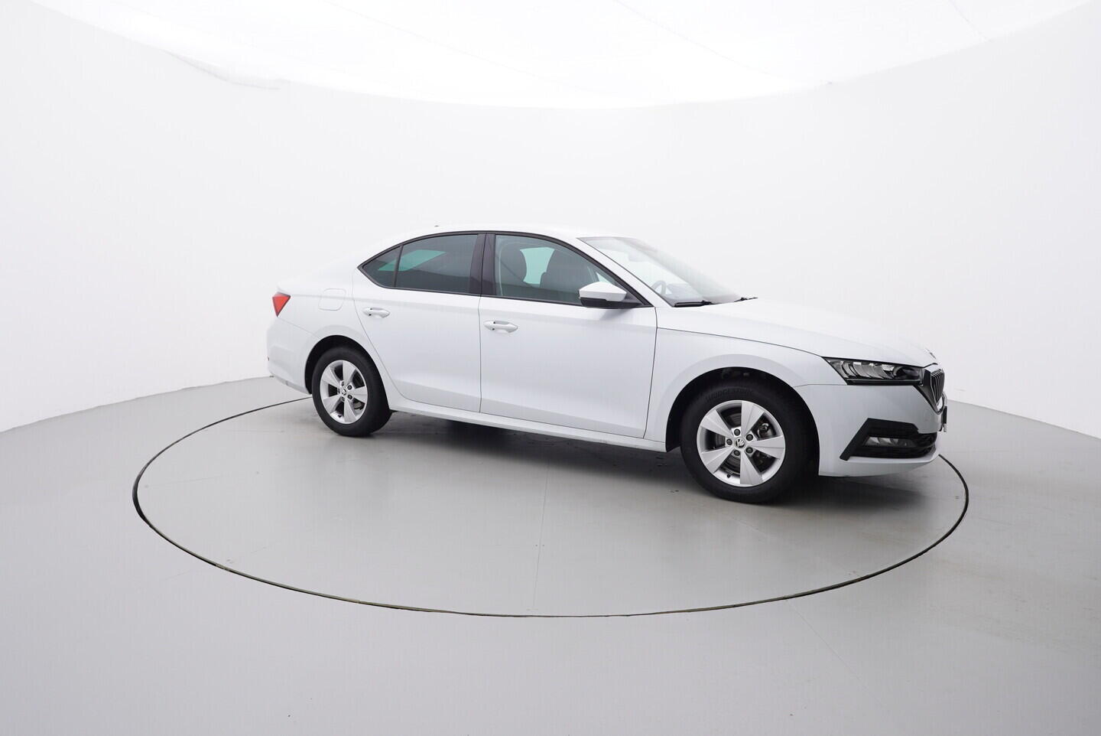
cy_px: 368
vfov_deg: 56.2
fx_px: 689
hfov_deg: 77.3
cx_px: 550
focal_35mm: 22
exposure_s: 1/80
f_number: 5
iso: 200
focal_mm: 15
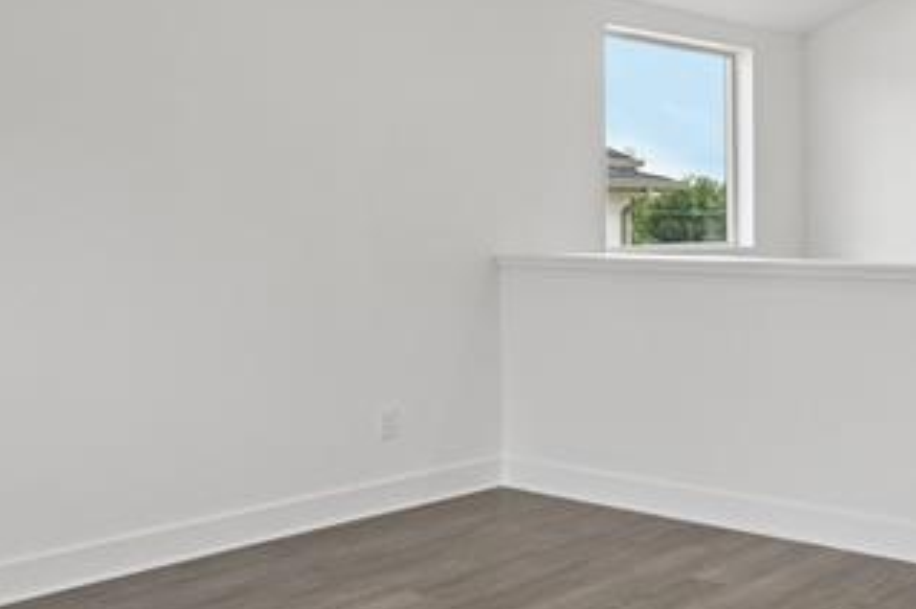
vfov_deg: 29.7
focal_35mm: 45
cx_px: 910
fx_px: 1144
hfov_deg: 38.8
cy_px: 230
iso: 400
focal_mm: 14
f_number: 8
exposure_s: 1/100
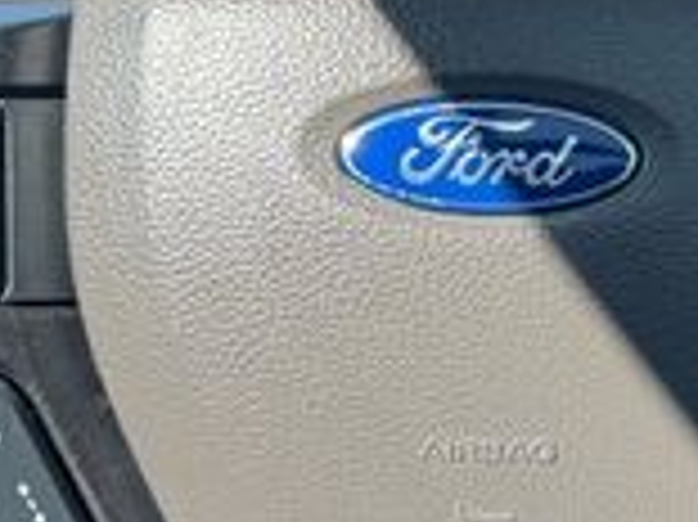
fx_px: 1995
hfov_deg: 19.7
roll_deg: +0.4
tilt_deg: -26.1
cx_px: 554
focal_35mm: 99
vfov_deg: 14.9
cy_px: 166
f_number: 1.78
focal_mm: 6.76
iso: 100
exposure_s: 1/121
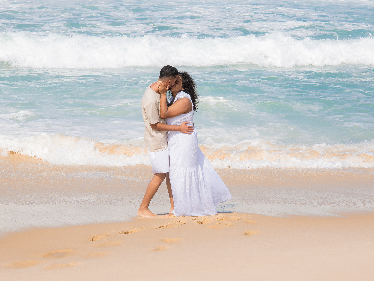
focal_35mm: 108
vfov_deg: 13.7
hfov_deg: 18.2
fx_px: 1167
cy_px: 164
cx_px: 179
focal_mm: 56
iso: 160
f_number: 7.1
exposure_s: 1/640
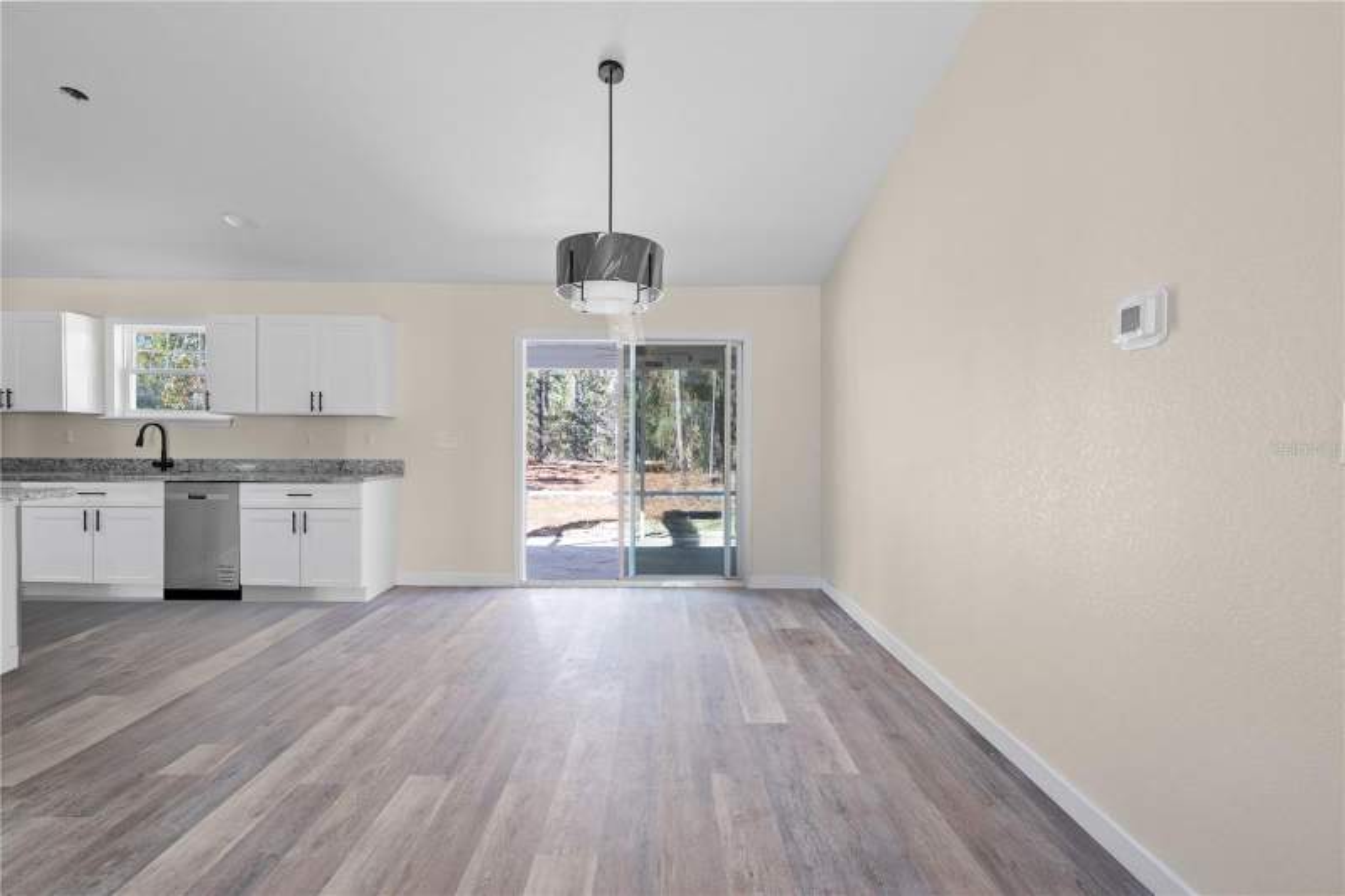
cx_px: 672
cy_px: 448
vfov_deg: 73.7
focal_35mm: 16
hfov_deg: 96.7
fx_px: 598
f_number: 7.1
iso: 250
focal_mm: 16
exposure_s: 1/13
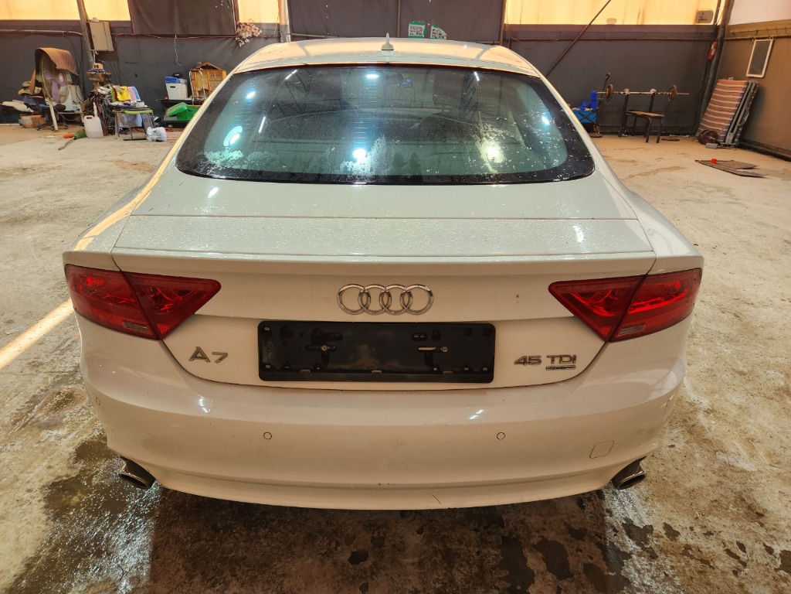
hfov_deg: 73.9
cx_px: 396
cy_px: 297
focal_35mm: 23
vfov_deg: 58.9
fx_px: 526
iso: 100
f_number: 1.8
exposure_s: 1/120
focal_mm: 5.4
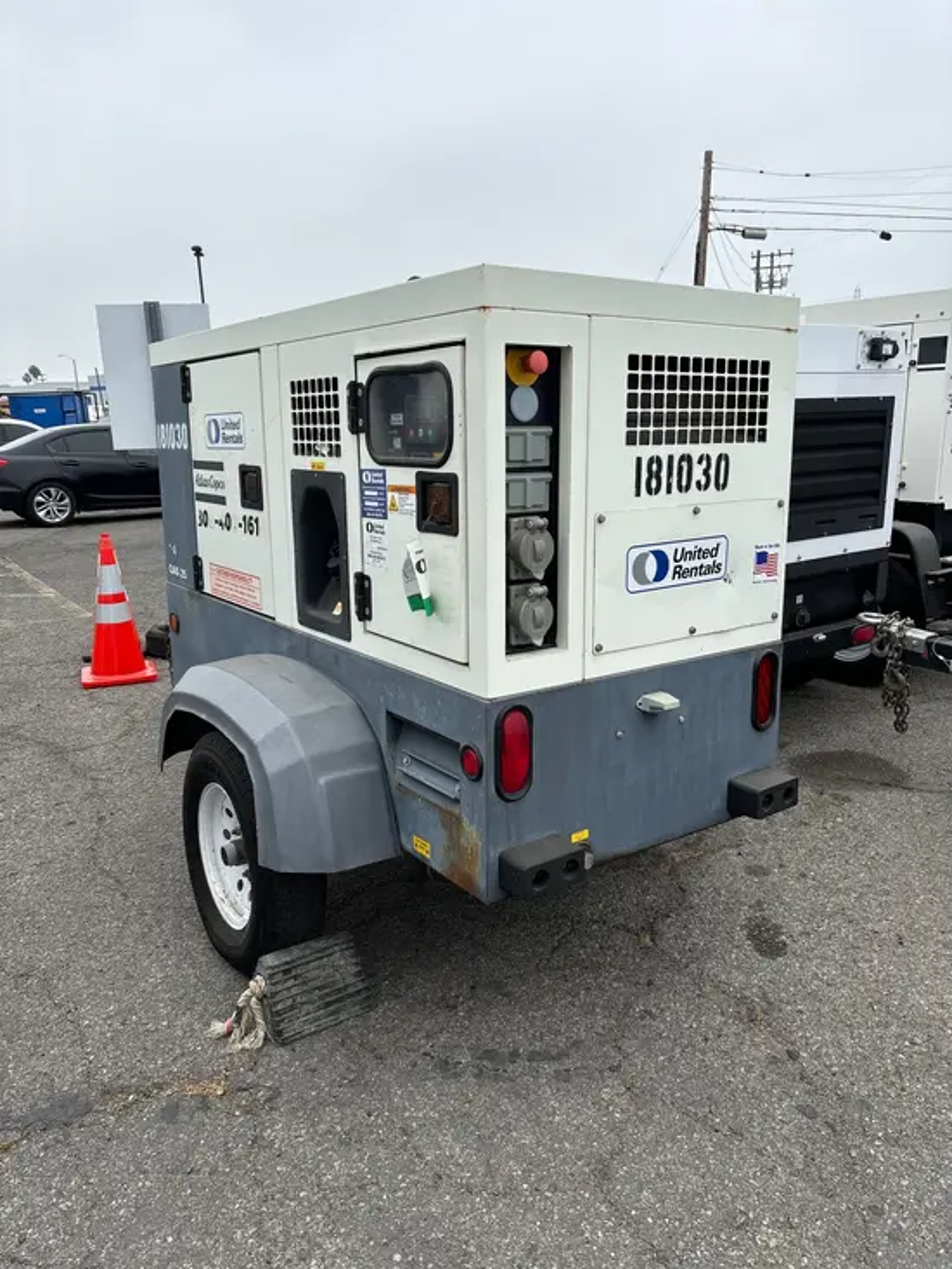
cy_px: 634
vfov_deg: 67.3
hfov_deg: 53.1
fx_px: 953
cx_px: 476
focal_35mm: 26
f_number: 1.6
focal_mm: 5.96
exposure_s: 1/1047
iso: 50
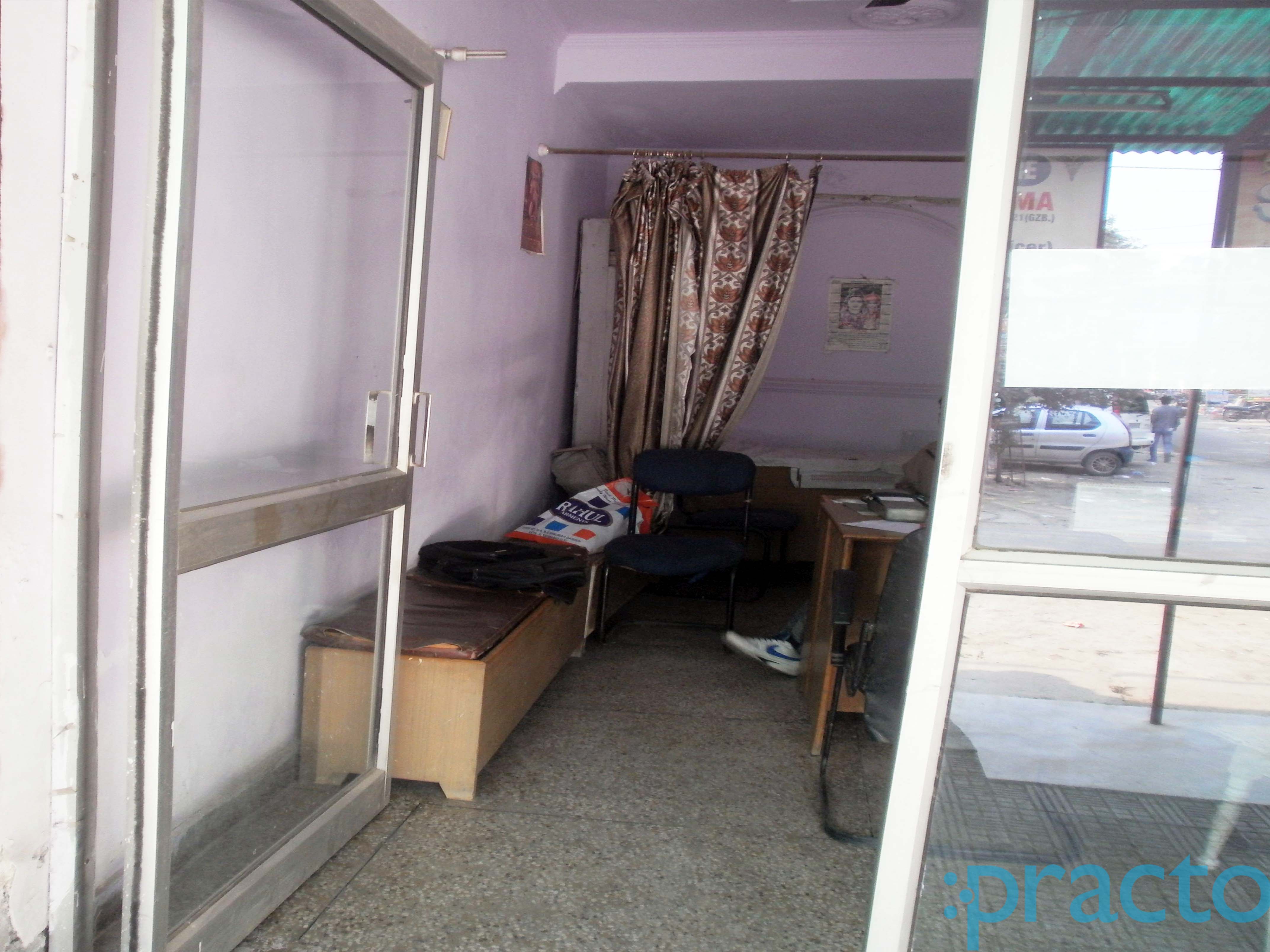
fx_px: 1357
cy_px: 476
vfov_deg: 38.7
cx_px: 635
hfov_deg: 50.1
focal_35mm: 37
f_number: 3.1
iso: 100
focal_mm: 6.51
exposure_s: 1/320
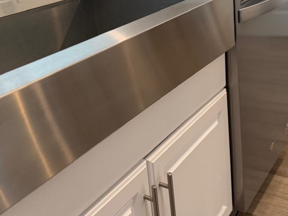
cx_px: 116
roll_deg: +6.9
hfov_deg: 40.3
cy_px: 46
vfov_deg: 30.2
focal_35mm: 47
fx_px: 391
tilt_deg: -16.1
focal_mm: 6.76
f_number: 1.78
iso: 400
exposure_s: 1/120
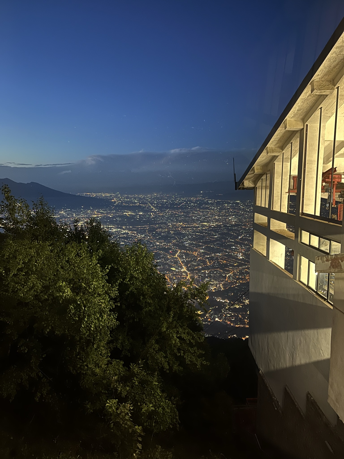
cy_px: 230
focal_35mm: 26
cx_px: 172
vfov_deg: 67.3
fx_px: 345
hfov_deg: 53.1
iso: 640
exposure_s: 1/9
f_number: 1.6
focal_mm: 5.1
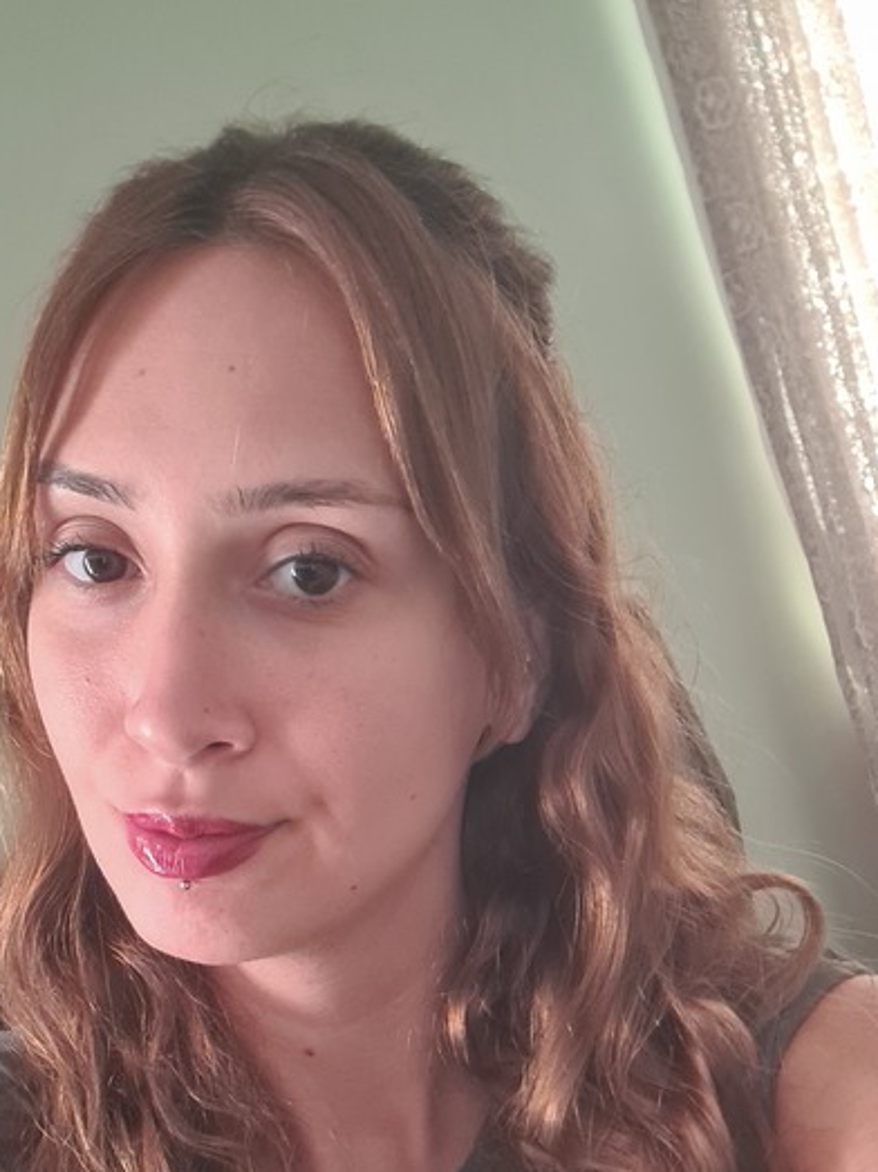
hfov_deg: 32.7
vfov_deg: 41.1
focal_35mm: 44
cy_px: 939
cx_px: 311
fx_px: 1489
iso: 500
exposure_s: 1/50
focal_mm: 3.8
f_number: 2.2
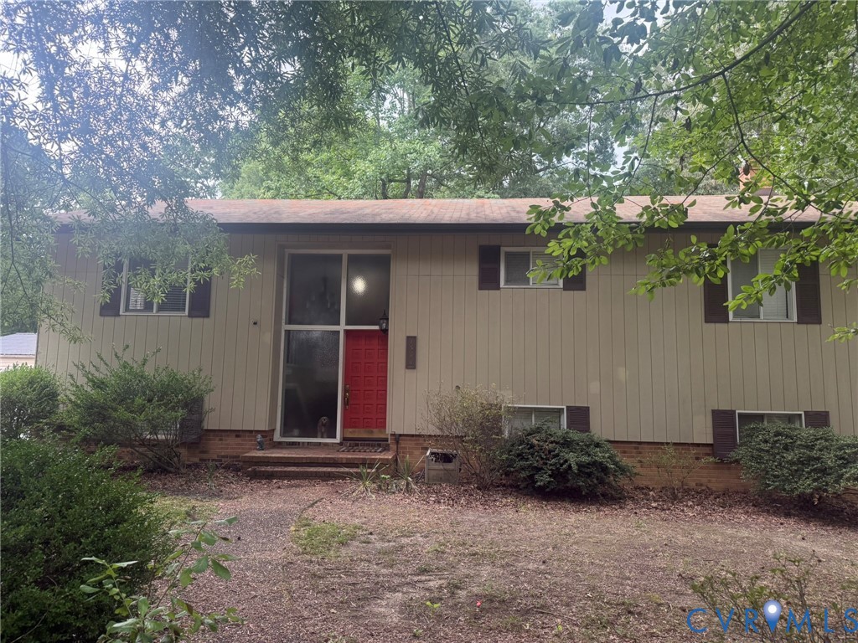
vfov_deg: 56.8
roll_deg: -1.4
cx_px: 429
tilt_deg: +8.4
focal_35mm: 24
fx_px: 595
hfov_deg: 71.6
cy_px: 322
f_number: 1.78
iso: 160
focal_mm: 6.76
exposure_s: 1/237
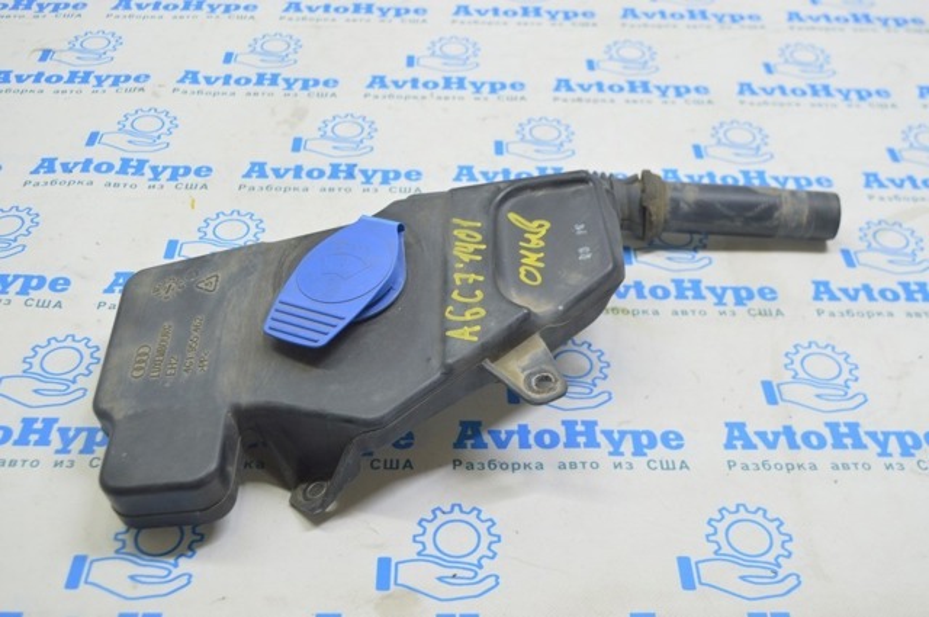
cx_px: 464
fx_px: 1121
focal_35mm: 44
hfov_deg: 45.0
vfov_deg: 30.8
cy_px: 308
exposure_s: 1/20
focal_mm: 29
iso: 400
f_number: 5.6
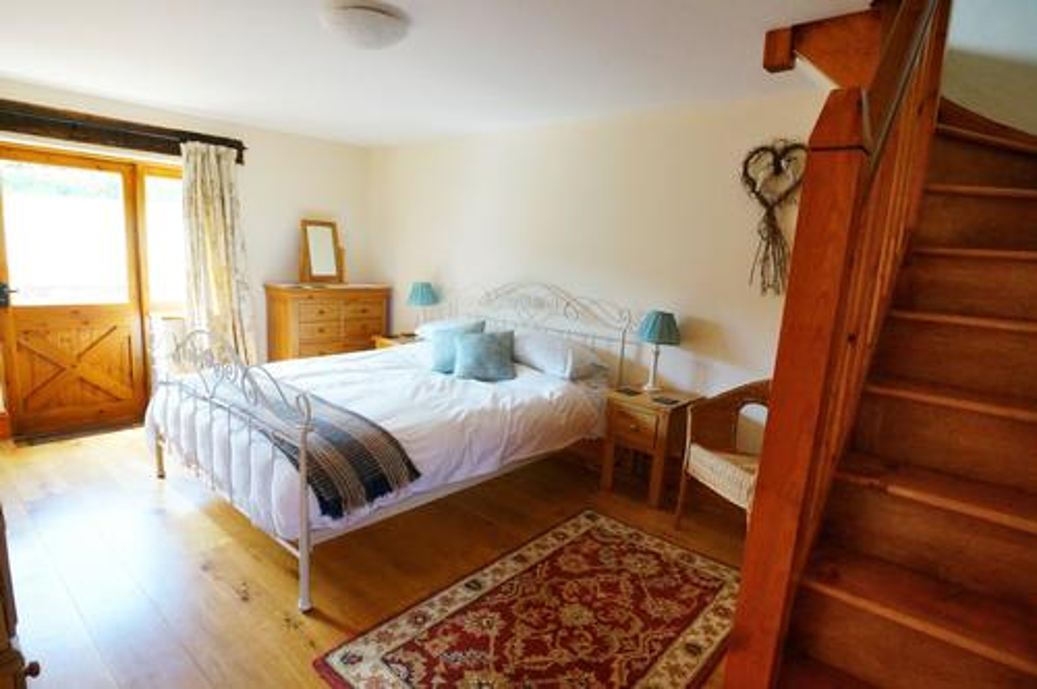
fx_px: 518
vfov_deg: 67.2
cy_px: 344
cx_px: 518
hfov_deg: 90.1
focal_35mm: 18
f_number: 9
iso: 2500
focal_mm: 12
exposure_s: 1/60
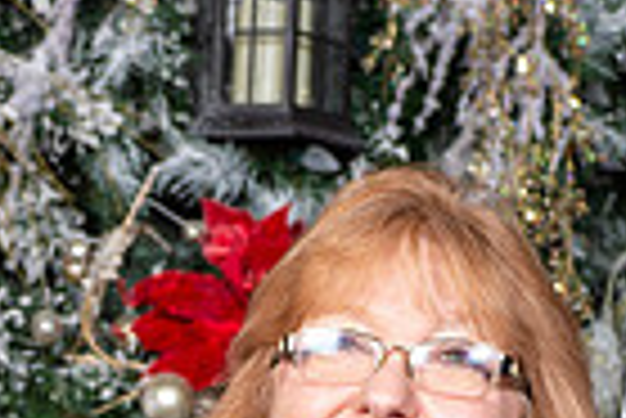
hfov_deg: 8.2
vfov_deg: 5.4
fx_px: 4352
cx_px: 239
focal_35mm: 250
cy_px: 849
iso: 200
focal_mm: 60
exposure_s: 1/125
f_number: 8
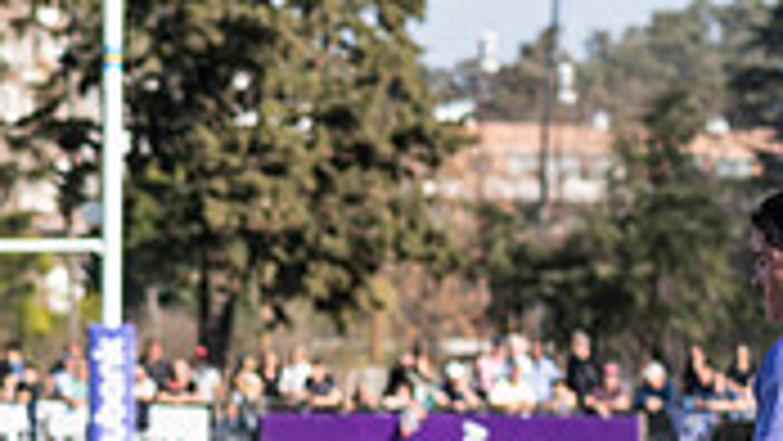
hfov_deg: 5.0
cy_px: 552
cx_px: -275
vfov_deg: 2.8
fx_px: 8993
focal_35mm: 433
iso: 100
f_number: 2.8
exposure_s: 1/1000
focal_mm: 74
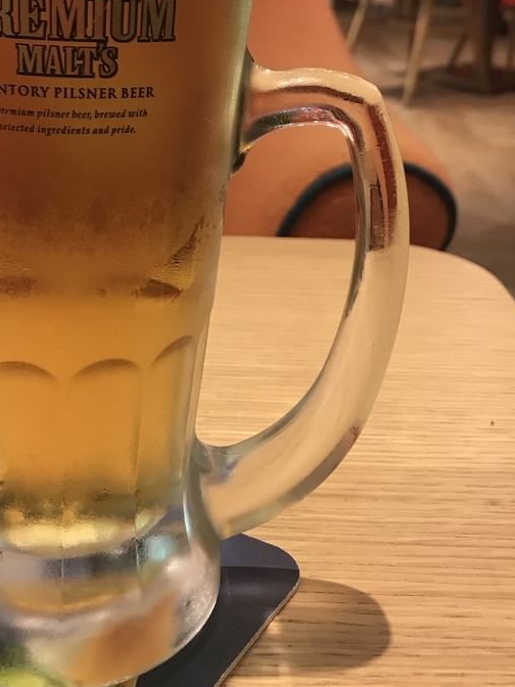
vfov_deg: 37.0
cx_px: 229
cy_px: 148
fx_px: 992
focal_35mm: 50
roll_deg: -2.4
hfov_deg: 29.1
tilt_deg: -14.0
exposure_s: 1/16
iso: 64
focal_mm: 3.99
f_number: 1.8
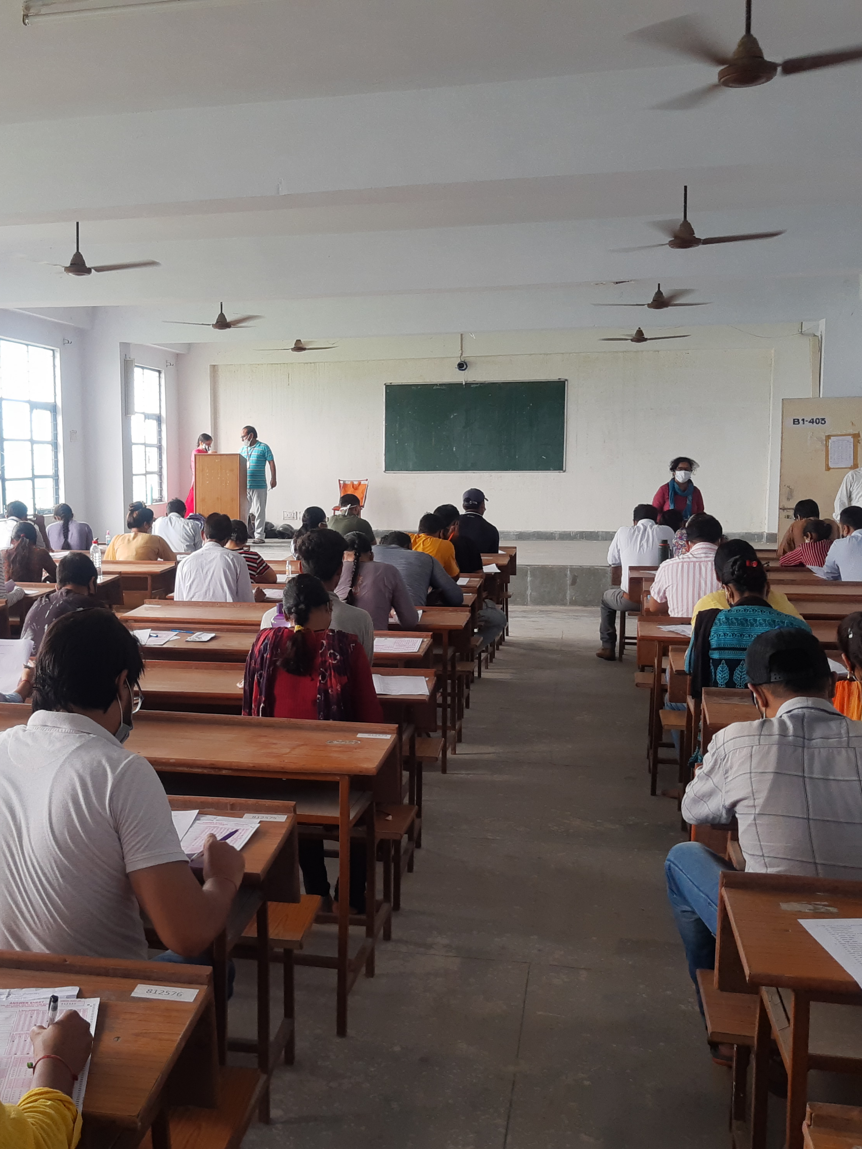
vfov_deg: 52.6
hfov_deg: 40.1
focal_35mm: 35
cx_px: 273
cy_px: 579
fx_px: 1162
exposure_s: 1/100
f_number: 1.7
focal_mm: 4.75
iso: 62
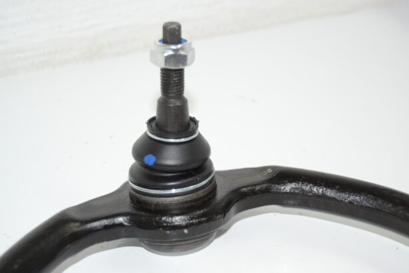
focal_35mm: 63
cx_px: 204
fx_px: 716
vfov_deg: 21.6
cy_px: 136
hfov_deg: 31.9
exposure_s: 1/60
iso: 800
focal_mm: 42
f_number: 5
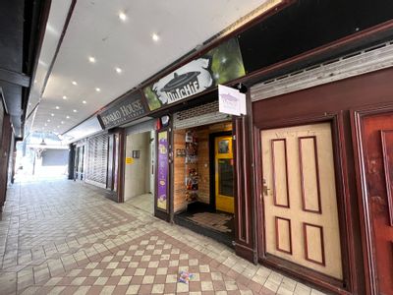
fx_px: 148
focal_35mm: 13
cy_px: 148
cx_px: 196
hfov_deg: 106.2
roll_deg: -0.4
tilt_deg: +4.2
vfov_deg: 89.9
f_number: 1.8
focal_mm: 1.57
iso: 320
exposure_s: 1/50
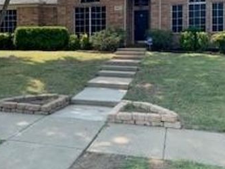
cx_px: 101
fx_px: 254
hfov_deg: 47.8
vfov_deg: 36.2
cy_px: 48
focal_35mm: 39
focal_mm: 4.25
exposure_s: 1/1021
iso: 25
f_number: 1.8
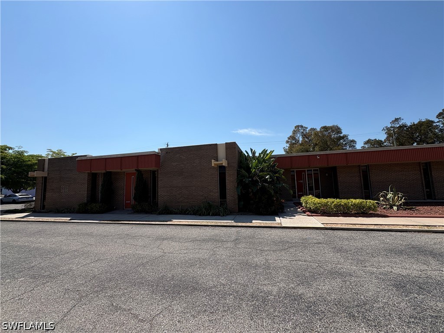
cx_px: 222
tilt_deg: +5.5
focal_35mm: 14
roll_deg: +2.9
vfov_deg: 85.7
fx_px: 180
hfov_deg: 102.1
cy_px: 166
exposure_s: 1/2584
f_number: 2.2
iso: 50
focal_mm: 2.22
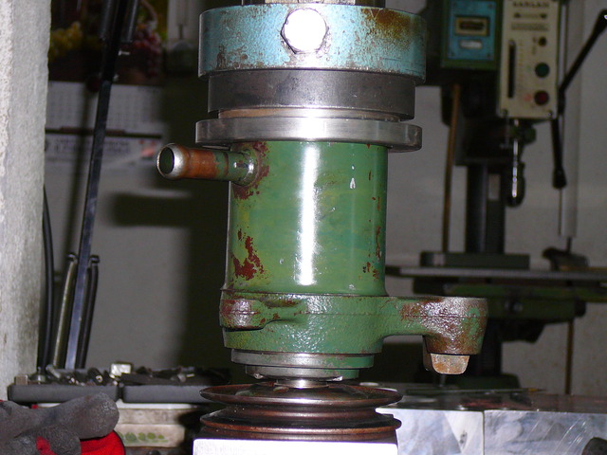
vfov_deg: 15.6
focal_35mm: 95
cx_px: 304
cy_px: 228
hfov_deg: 20.7
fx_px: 1666
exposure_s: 1/30
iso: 160
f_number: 3.9
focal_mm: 14.1
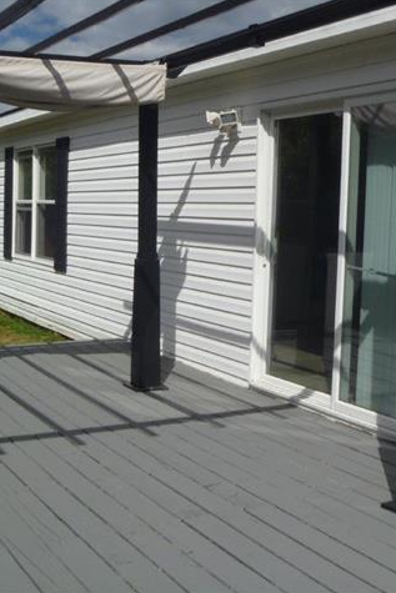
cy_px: 296
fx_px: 808
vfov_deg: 40.3
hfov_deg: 27.5
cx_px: 177
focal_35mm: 49
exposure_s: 1/640
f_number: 5.6
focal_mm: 6.3
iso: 80
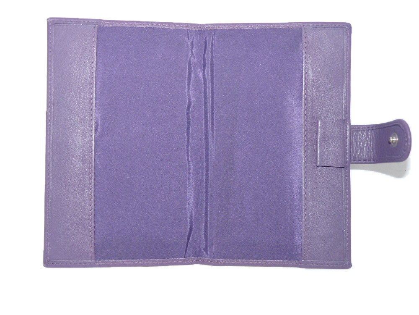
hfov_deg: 43.9
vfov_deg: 33.6
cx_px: 210
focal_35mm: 43
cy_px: 158
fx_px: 520
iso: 100
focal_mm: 7.6
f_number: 3
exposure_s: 1/30
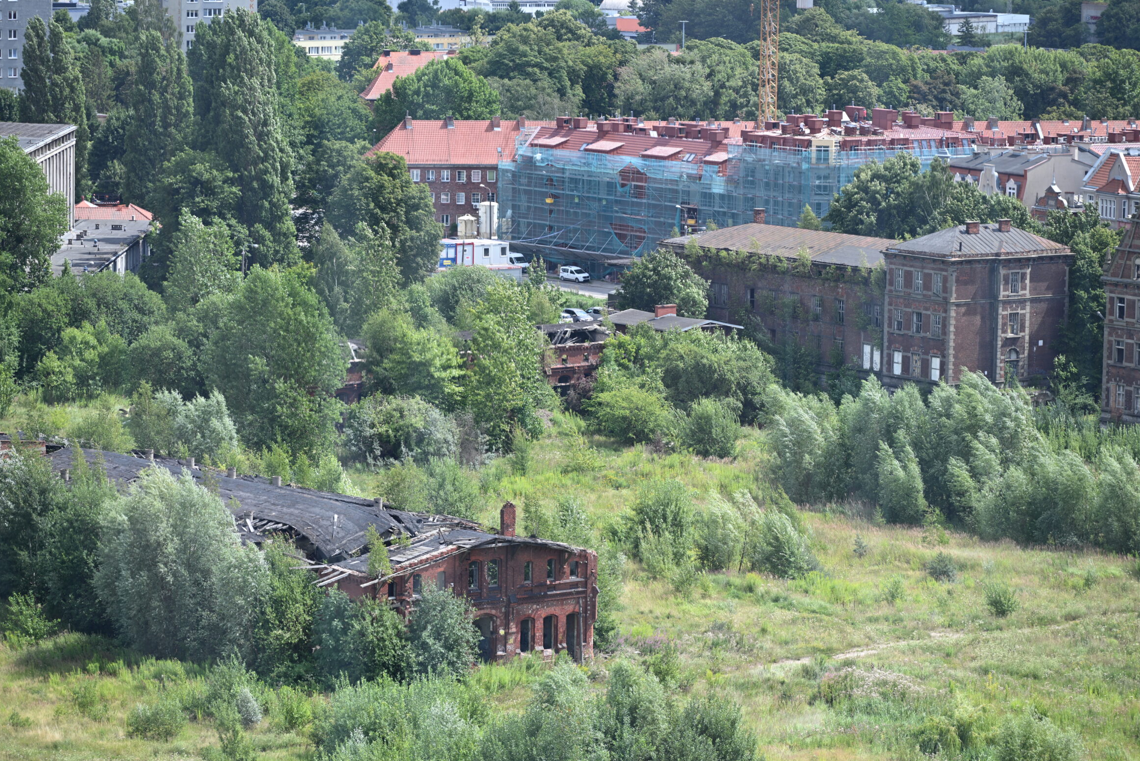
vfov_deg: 10.4
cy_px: 389
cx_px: 557
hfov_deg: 15.5
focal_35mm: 132
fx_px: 4180
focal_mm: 120
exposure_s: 1/320
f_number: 4.5
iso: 100
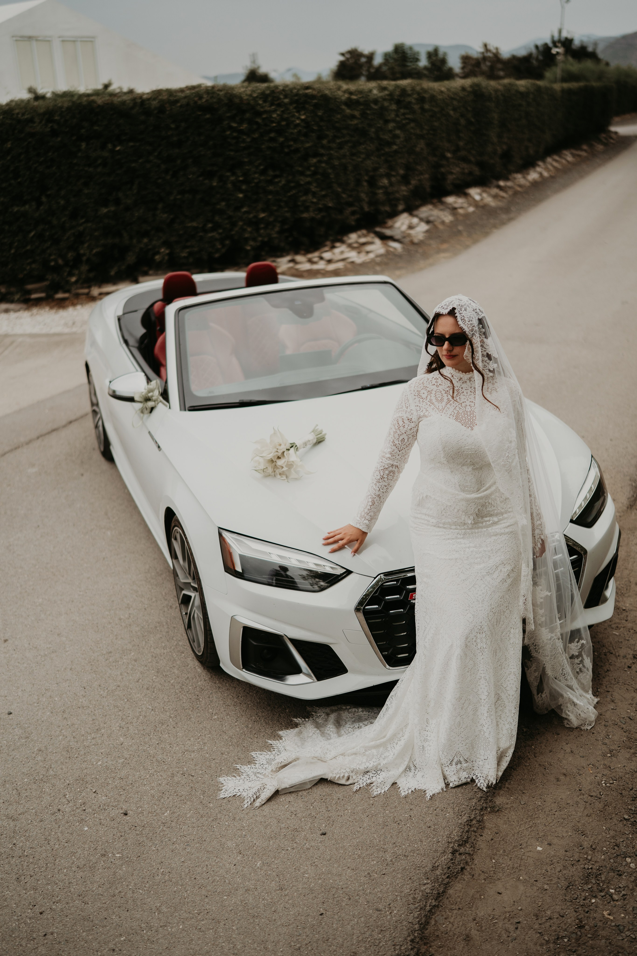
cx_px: 318
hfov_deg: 37.9
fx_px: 929
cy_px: 478
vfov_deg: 54.4
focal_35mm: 35
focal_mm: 35
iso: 100
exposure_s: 1/500
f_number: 1.4
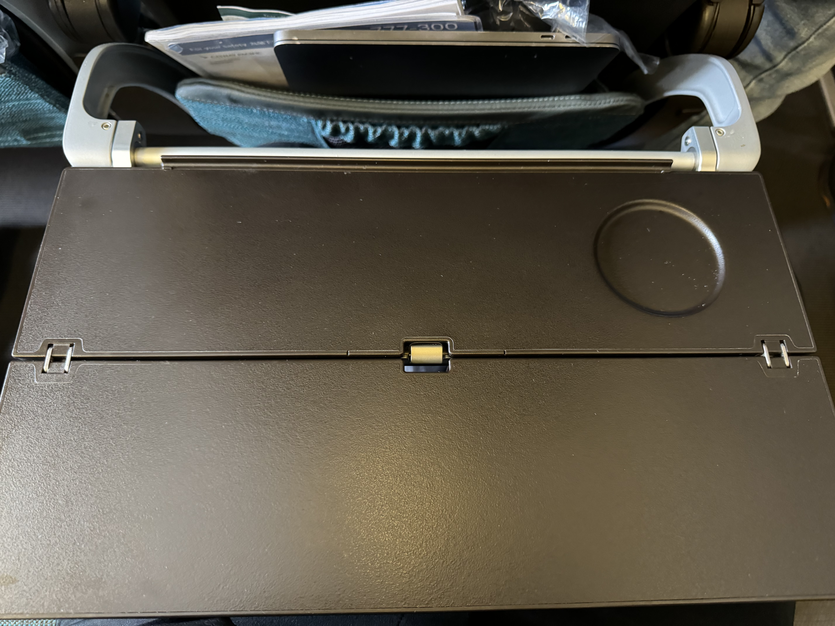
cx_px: 418
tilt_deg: -70.6
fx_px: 579
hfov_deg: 71.6
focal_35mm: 24
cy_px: 313
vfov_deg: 56.8
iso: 1000
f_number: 1.78
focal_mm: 6.76
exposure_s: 1/33
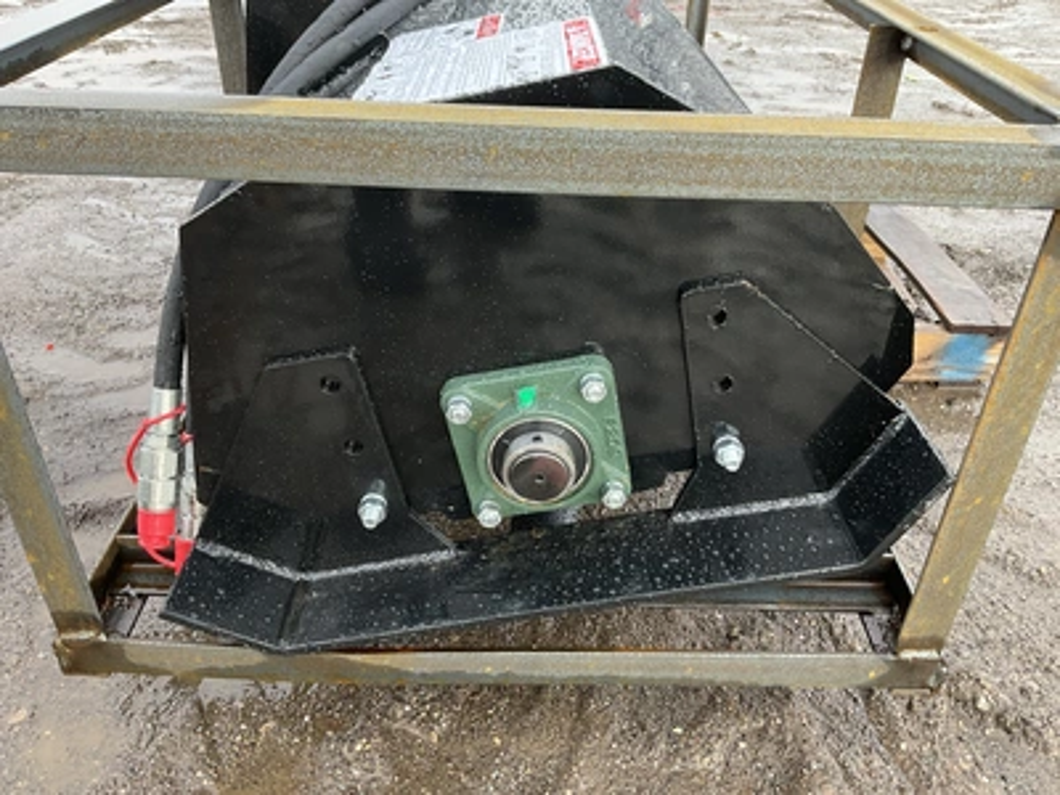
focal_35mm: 29
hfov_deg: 61.7
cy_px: 398
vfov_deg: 48.2
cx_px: 530
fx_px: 888
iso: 40
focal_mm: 3
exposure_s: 1/122
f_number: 1.8
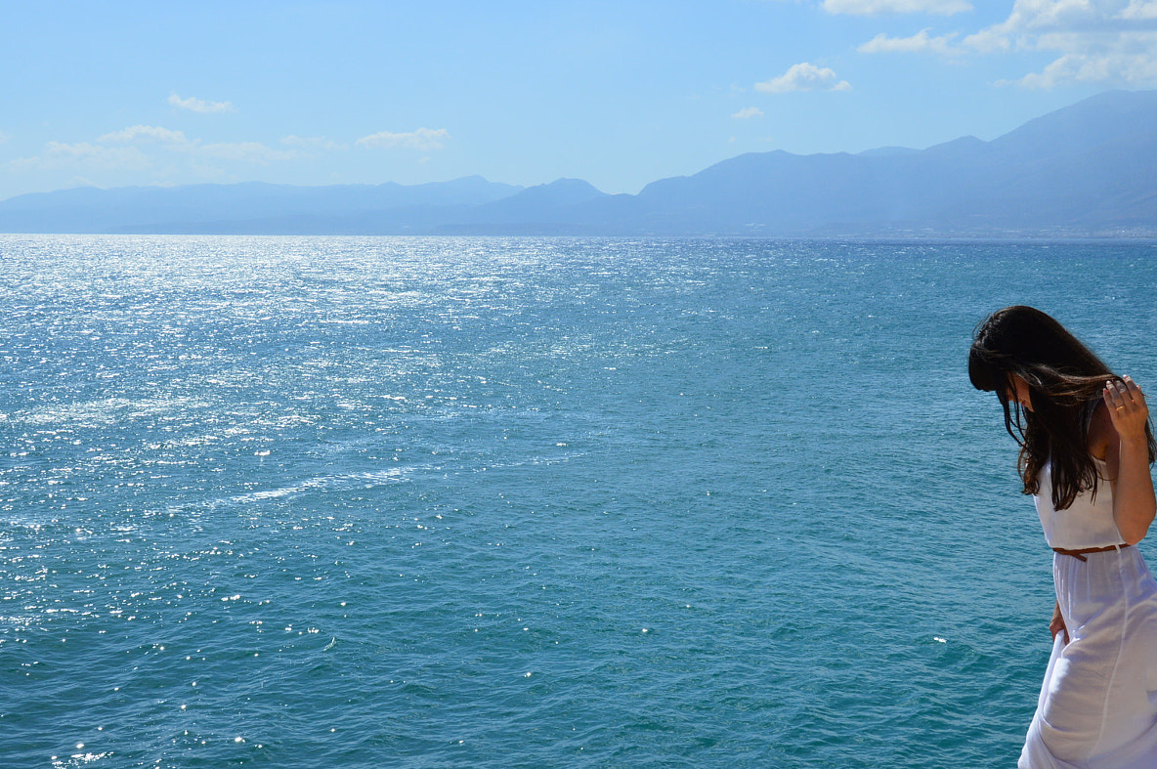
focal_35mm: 51
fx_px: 1627
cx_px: 555
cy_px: 489
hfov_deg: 39.1
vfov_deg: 26.5
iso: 220
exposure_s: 1/500
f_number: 11
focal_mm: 25
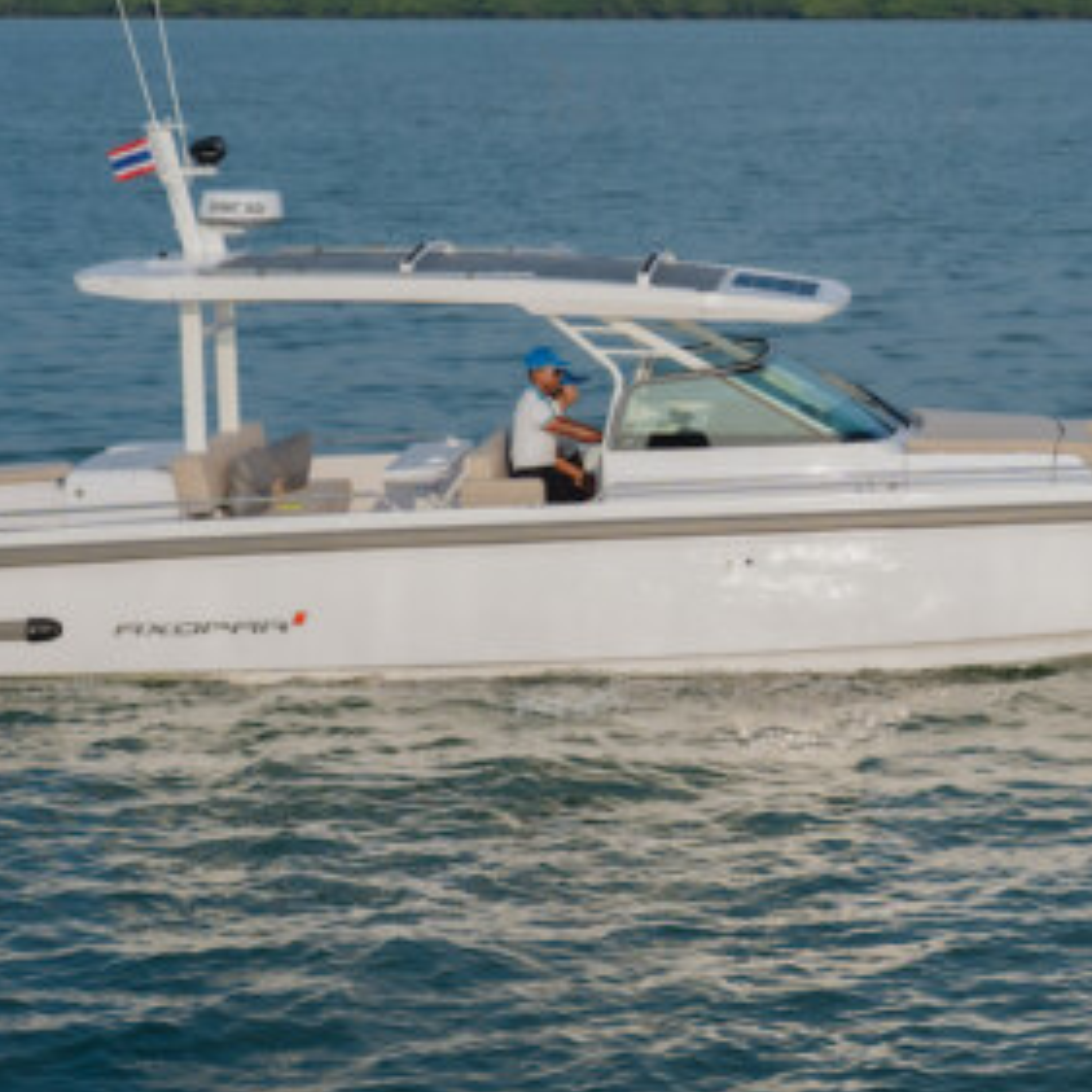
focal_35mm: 116
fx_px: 4140
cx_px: 758
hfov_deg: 15.0
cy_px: 229
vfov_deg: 14.9
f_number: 3.5
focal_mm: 50
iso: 200
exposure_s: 1/3200
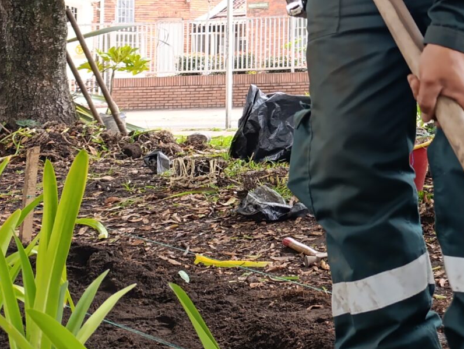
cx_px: 649
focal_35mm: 74
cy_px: 2
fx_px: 993
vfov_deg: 19.4
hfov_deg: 22.6
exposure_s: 1/120
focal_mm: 6.14
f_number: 1.6
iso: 250
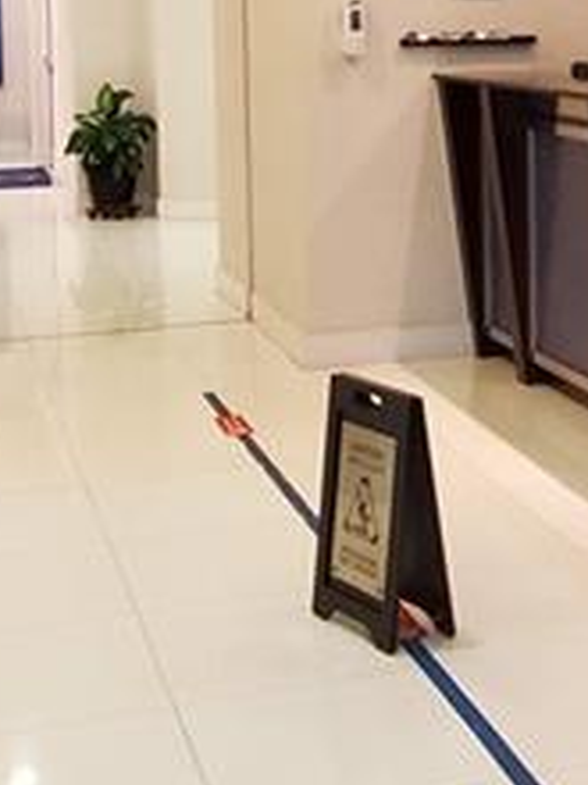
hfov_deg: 20.3
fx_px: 1608
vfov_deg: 26.1
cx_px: 520
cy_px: 21
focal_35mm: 71
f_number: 2.2
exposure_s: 1/39
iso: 400
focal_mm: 1.8
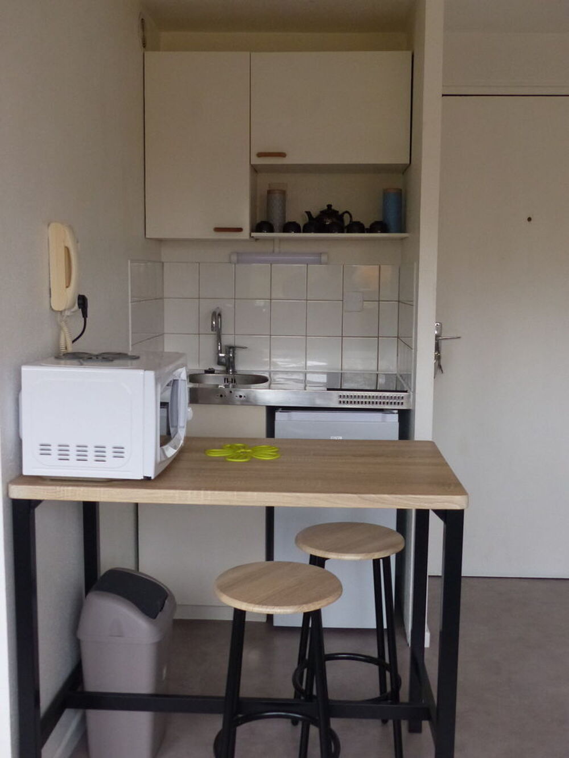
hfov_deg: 37.7
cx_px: 284
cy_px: 379
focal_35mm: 38
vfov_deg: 49.0
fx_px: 833
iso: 400
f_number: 2.8
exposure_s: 1/40
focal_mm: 6.8
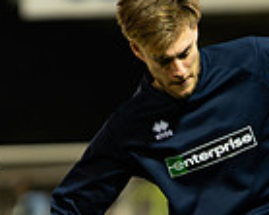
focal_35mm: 678
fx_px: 5394
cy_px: 296
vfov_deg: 2.3
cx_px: 131
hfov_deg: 2.9
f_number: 1.4
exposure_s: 1/1600
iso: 3200
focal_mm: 85
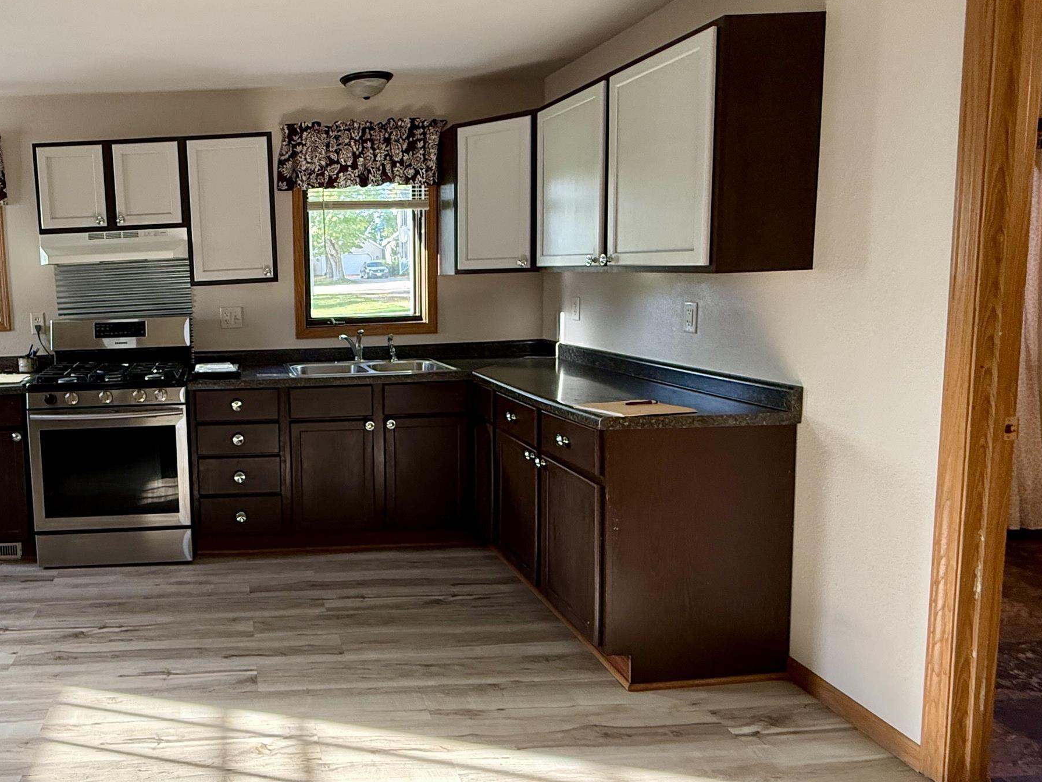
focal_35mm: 24
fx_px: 722
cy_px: 347
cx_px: 240
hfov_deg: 66.4
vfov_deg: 56.7
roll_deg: +2.0
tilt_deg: -5.0
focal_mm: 2.22
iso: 320
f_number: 2.2
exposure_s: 1/99
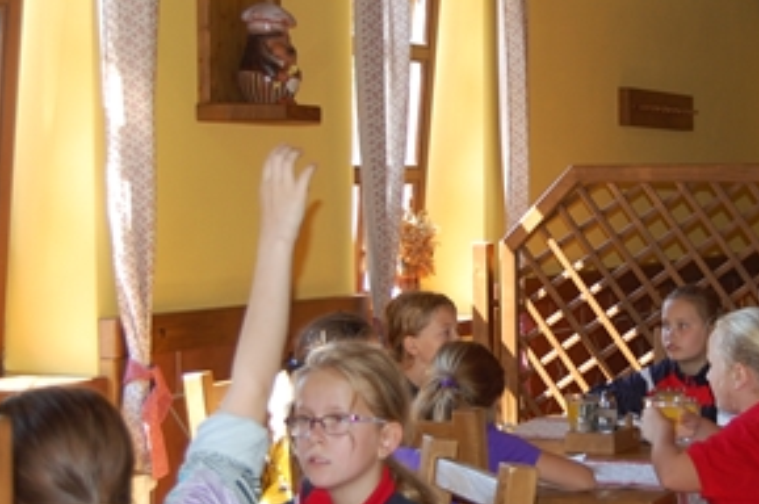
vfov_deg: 15.0
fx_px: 1914
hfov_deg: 22.2
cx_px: 573
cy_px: 276
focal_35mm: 91
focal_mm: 35
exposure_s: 1/60
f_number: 4.8
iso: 400
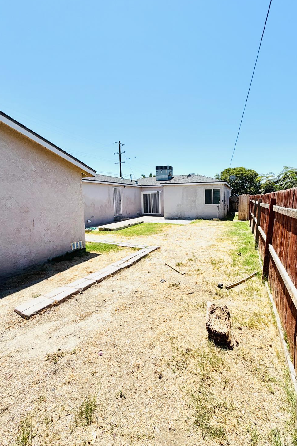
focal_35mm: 15
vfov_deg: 100.4
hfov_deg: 76.9
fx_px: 186
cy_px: 221
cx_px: 169
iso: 20
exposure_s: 1/1464
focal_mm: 2.22
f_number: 2.2
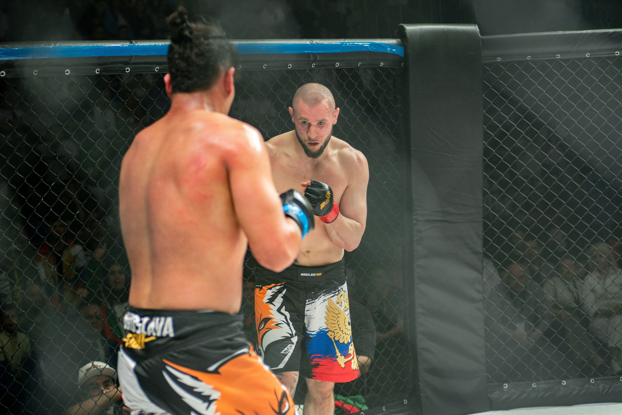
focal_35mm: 80
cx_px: 311
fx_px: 1383
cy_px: 208
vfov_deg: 17.1
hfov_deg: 25.4
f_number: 4
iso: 1250
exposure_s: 1/320
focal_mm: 80
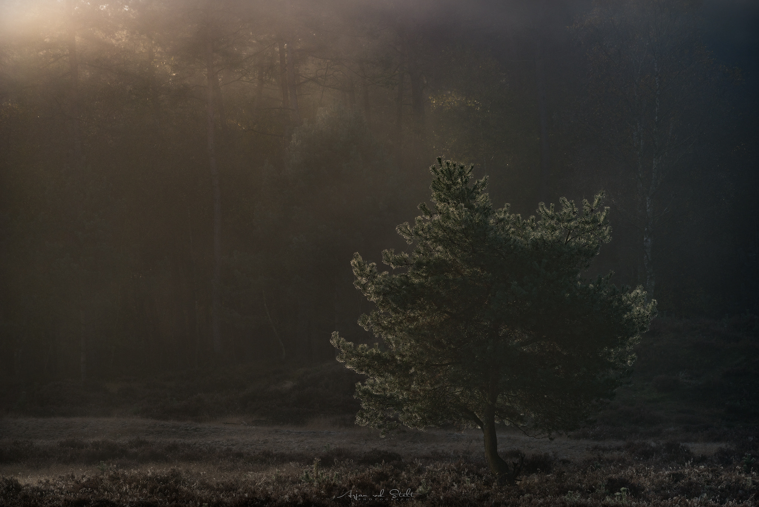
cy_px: 254
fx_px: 5483
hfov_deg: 7.9
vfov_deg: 5.3
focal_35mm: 260
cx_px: 380
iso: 64
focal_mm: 260
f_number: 10
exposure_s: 1/60
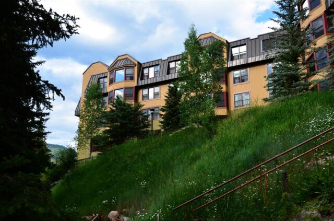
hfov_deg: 49.7
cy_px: 110
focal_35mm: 39
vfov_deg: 34.0
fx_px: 361
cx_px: 167
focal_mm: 26
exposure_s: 1/125
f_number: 11
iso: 200
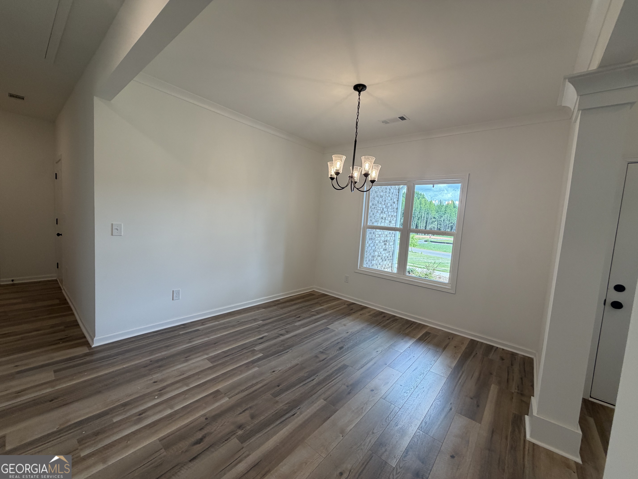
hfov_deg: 102.1
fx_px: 258
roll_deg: -3.9
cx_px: 319
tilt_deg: -5.9
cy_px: 240
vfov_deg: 85.7
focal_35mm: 14
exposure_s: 1/120
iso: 80
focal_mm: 2.22
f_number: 2.2
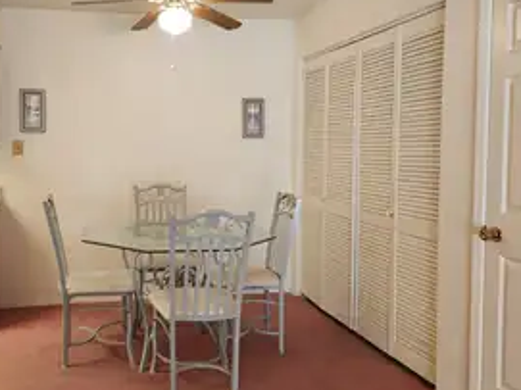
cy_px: 169
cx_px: 179
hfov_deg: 53.1
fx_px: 512
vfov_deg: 41.7
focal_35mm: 34
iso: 200
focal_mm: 5.4
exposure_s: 1/120
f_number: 1.8
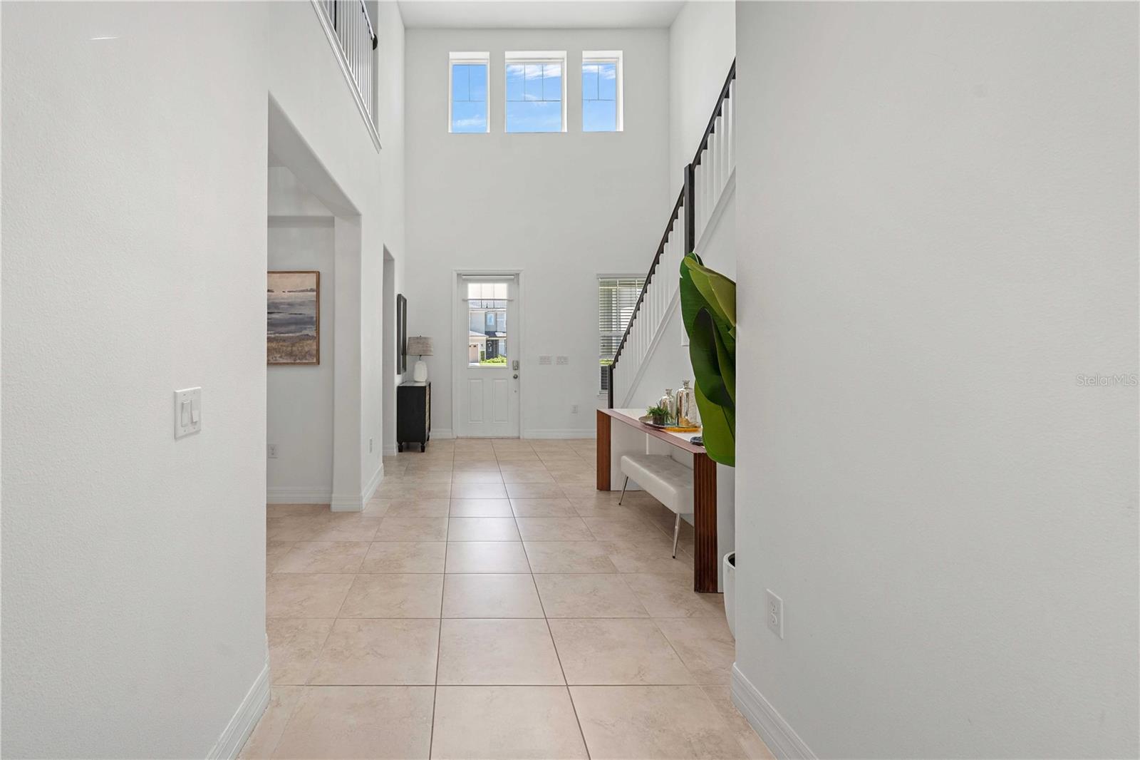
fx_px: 507
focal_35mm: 16
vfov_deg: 73.7
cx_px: 570
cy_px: 380
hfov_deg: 96.7
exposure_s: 1/15
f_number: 7.1
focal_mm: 16
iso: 800
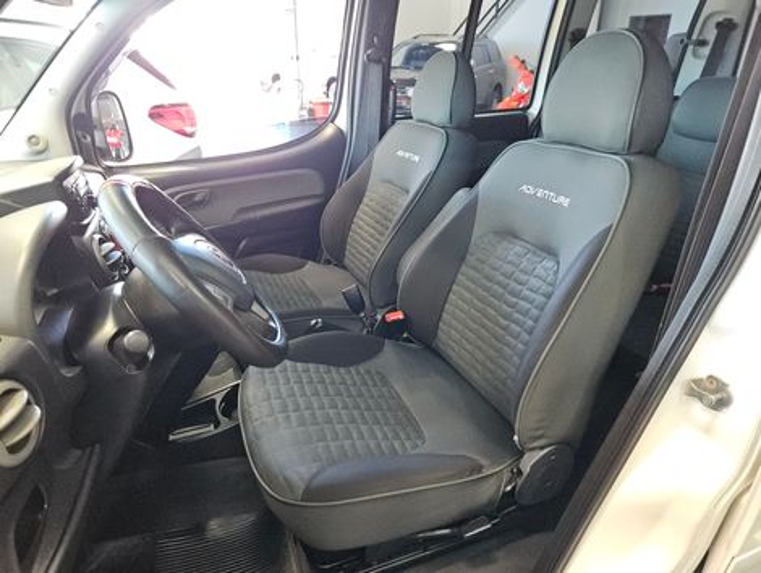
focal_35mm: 23
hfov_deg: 73.8
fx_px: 506
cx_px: 380
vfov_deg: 59.0
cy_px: 286
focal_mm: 5.4
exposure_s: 1/120
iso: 800
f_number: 1.8
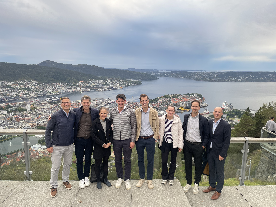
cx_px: 138
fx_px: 207
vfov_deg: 53.1
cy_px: 104
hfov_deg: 67.3
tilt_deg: -10.4
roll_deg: -1.3
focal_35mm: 26
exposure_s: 1/237
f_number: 1.6
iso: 32
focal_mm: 4.2
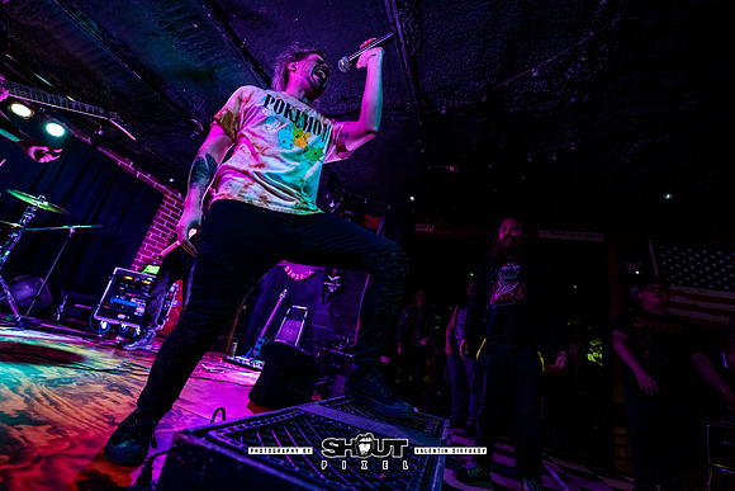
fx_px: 286
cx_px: 368
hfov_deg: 104.2
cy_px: 246
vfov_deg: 81.2
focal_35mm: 14
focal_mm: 14
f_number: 2.8
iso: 2000
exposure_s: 1/200
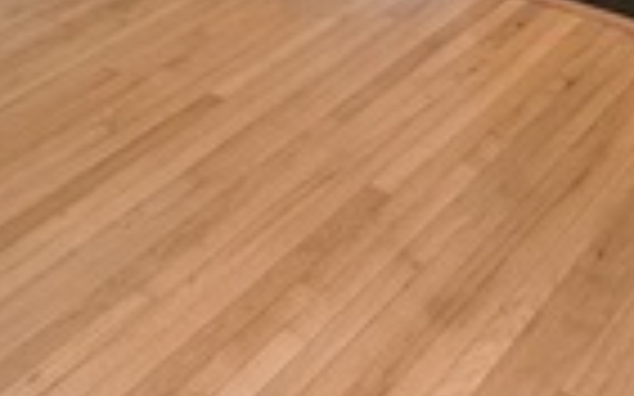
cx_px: 295
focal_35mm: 70
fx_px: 1209
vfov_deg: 15.0
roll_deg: -0.6
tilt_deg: -8.0
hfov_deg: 29.4
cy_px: -405
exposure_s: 1/120
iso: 250
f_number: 2.2
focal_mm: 2.22
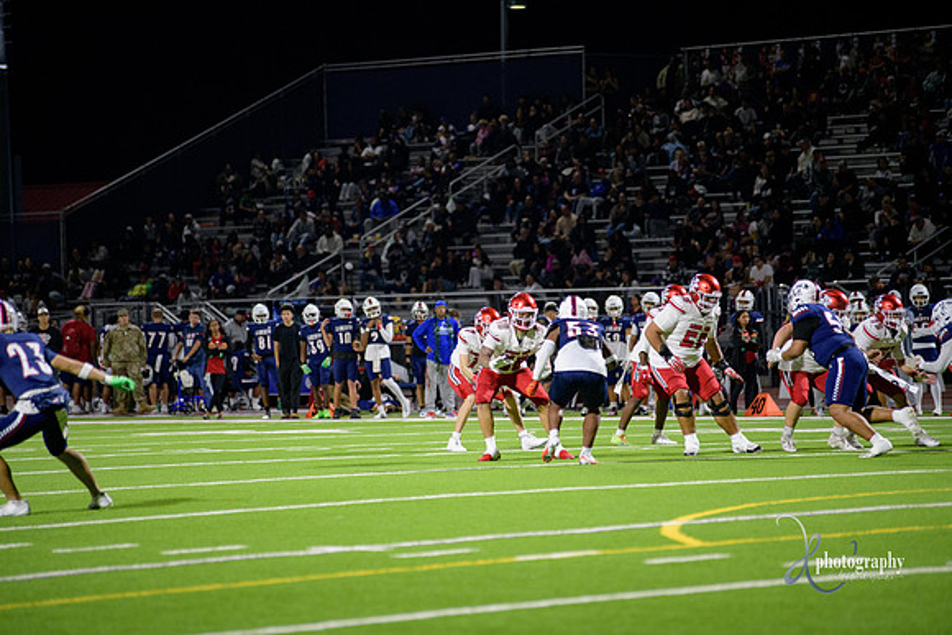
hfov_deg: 10.8
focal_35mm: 190
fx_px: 5025
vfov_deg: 7.2
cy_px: 318
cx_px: 476
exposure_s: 1/320
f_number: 2.8
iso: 2000
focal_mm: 190
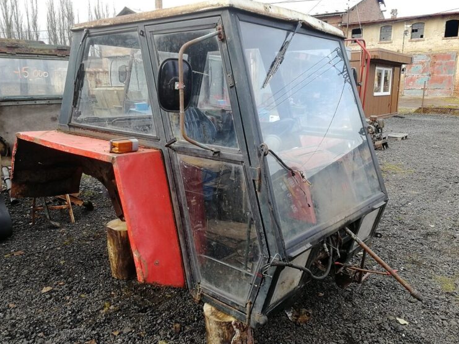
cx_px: 223
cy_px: 170
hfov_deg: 63.5
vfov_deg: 49.7
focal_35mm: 28
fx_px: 371
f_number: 2.2
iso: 50
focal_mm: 3.95
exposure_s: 1/174
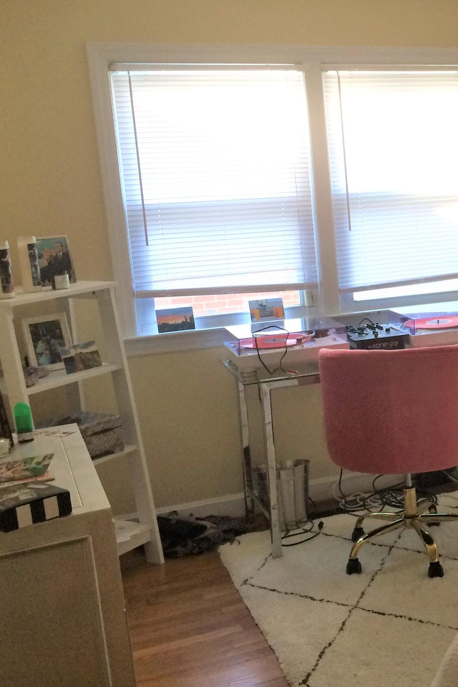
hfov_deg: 23.5
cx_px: 538
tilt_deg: -10.0
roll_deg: +2.9
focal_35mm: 53
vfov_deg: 37.5
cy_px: 307
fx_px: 1011
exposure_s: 1/30
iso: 64
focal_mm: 4.15
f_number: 2.2
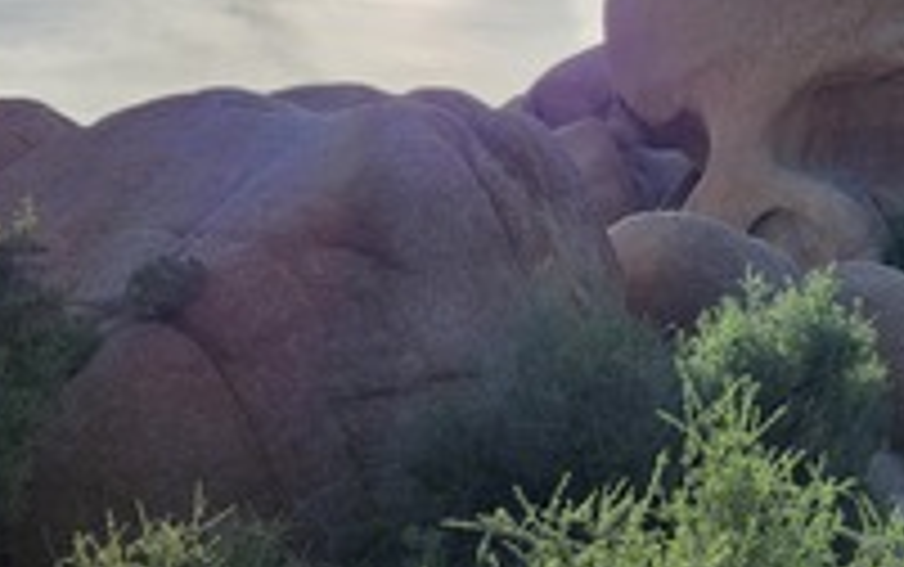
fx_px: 1553
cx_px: 810
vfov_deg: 20.6
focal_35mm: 63
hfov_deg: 31.0
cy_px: 180
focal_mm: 5.4
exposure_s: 1/3988
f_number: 1.8
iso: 20
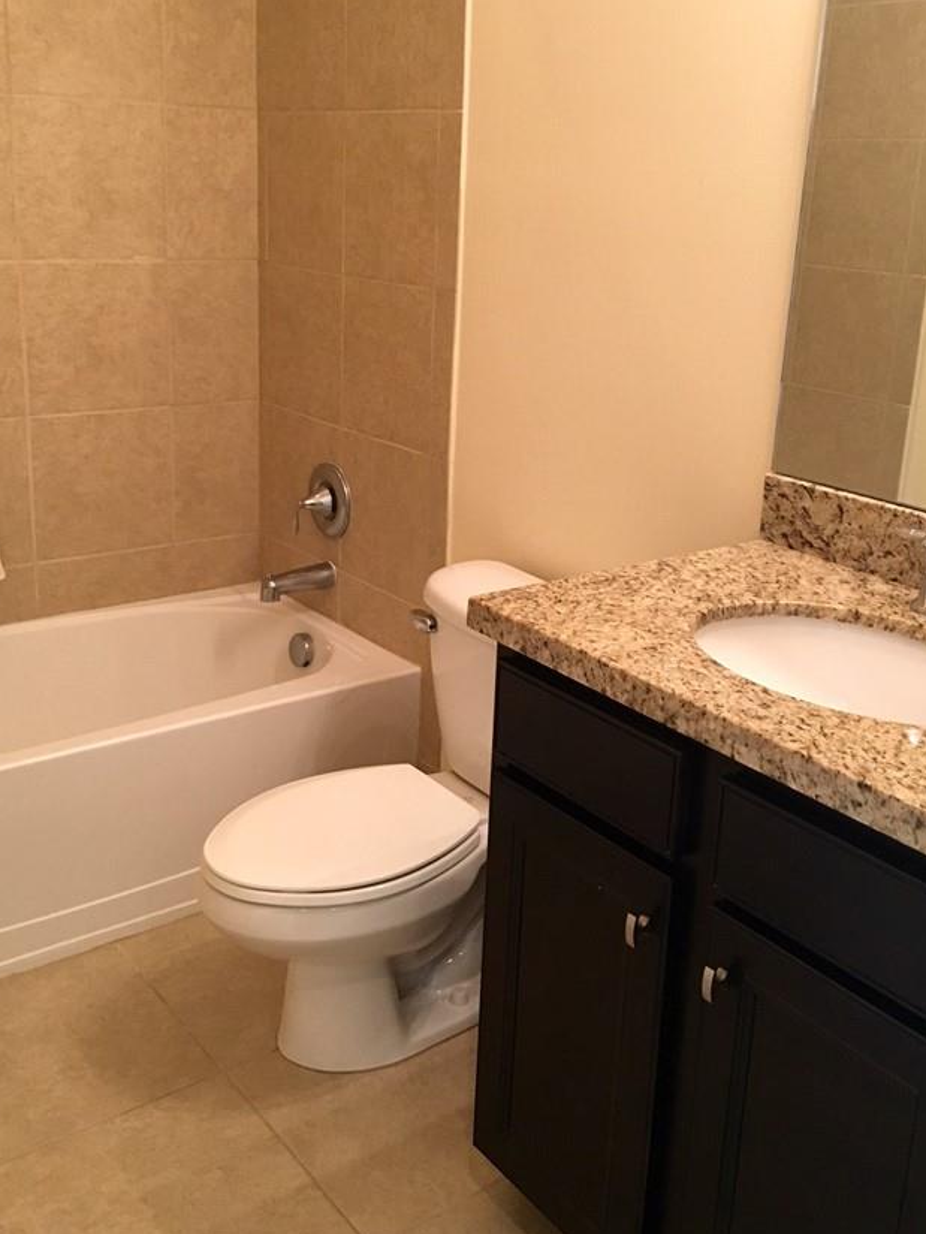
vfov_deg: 51.2
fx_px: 1284
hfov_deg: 39.7
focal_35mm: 36
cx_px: 455
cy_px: 547
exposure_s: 1/30
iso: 125
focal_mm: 4.15
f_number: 2.2
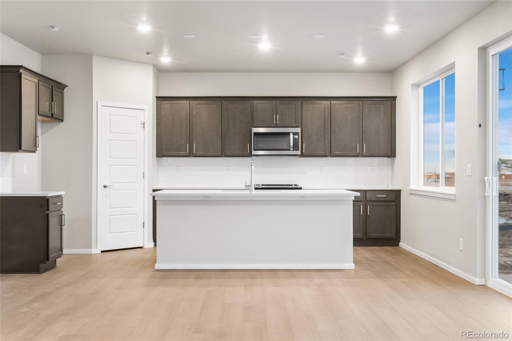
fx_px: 555
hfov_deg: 49.6
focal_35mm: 39
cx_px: 256
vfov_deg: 34.2
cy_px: 170
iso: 100
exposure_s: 8
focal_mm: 26.5
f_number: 16
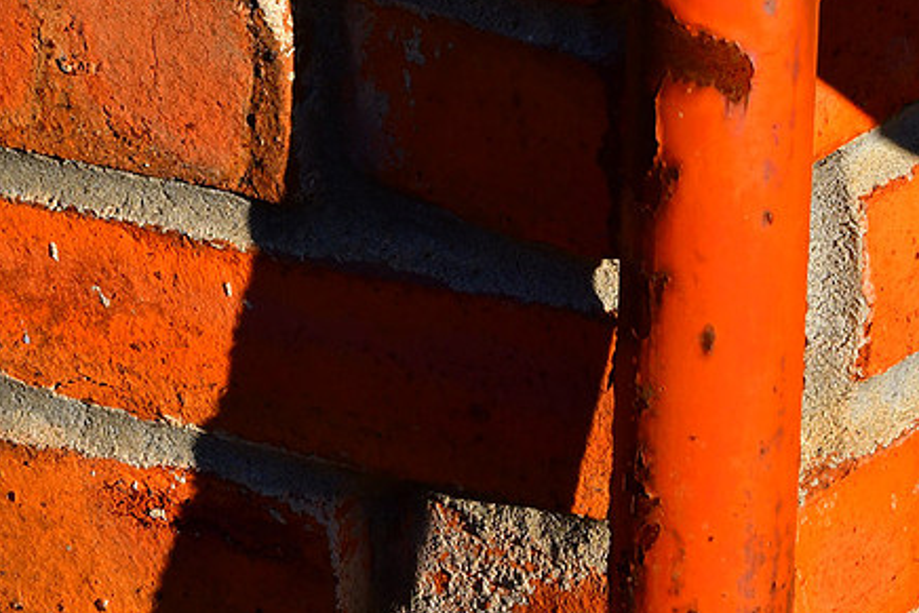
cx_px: 495
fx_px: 5286
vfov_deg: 6.6
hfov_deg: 9.9
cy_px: 67
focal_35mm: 207
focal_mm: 55
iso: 200
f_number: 11
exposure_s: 1/250
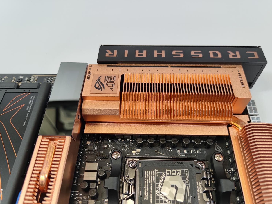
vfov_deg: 51.3
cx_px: 143
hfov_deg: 65.3
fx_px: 212
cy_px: 109
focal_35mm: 27
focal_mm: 6.78
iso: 82
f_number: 1.85
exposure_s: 1/100
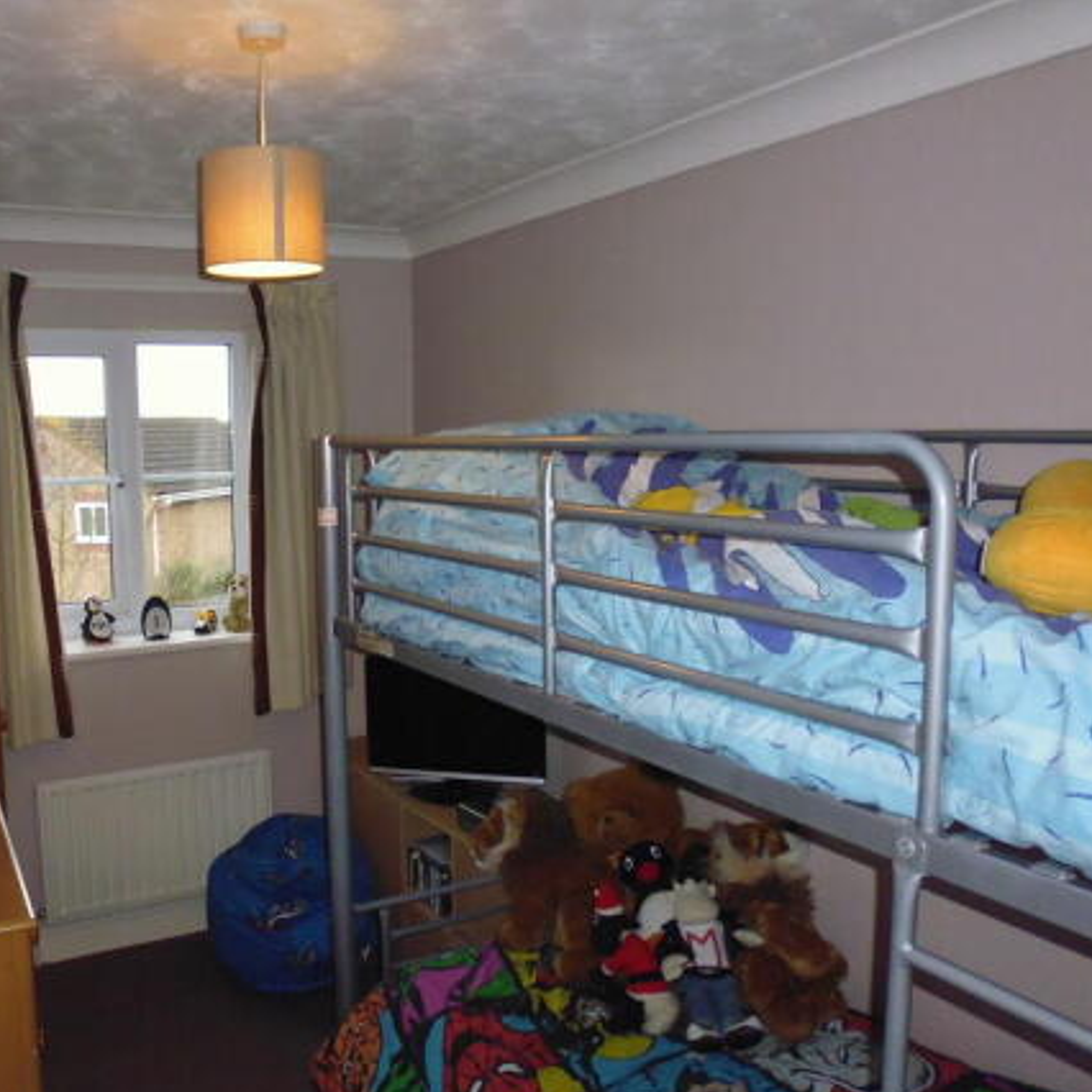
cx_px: 388
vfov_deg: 55.6
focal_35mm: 29
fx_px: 1035
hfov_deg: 54.8
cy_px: 558
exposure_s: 1/60
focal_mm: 4.3
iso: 400
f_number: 2.8
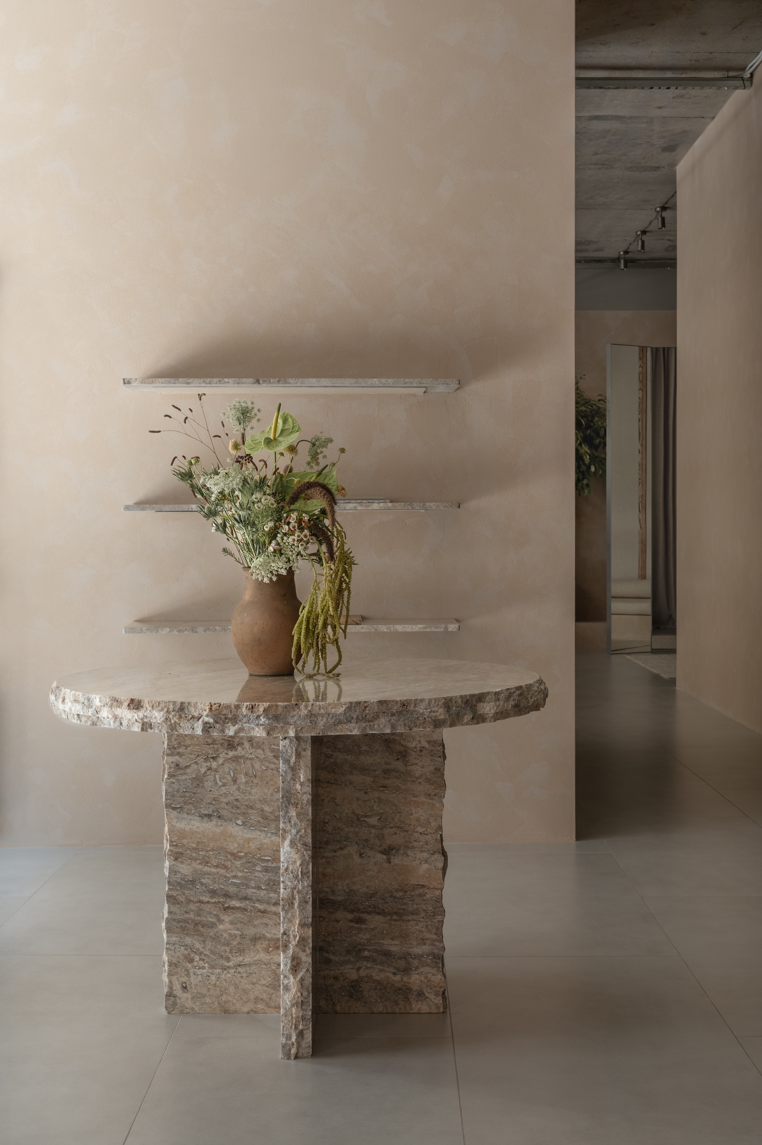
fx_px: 1399
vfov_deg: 44.5
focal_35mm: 44
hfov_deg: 30.5
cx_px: 381
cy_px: 572
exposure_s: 1/25
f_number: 13
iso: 250
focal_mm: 44
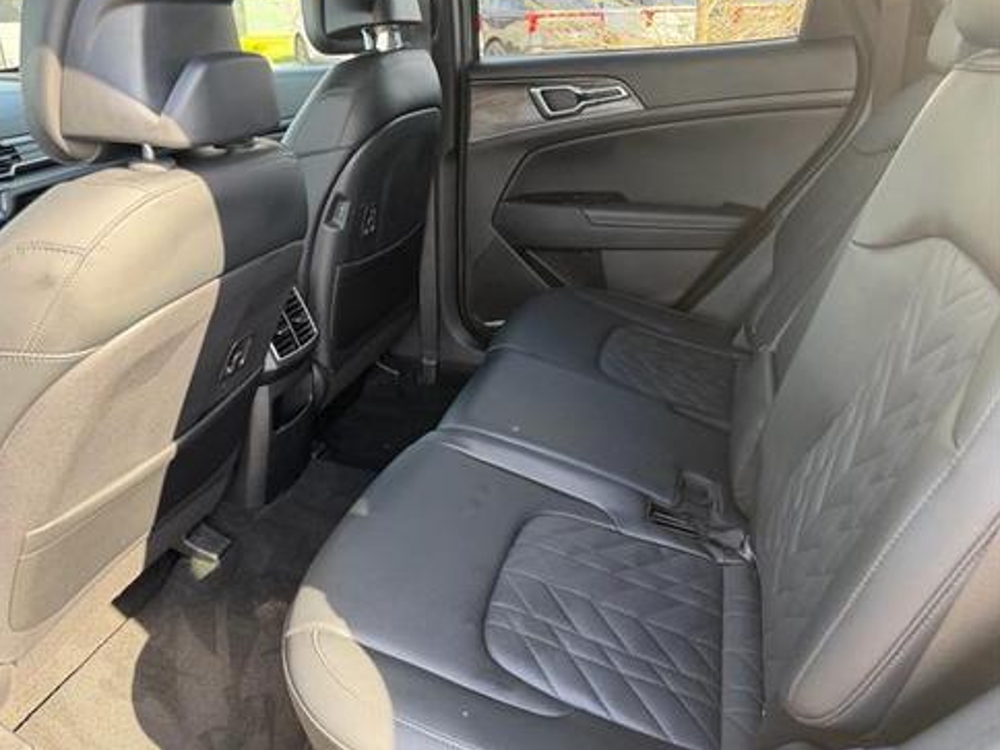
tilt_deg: -26.8
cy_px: 364
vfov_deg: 54.9
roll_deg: +0.1
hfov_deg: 69.4
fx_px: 722
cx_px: 483
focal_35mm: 25
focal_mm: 6.76
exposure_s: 1/215
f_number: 1.78
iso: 200
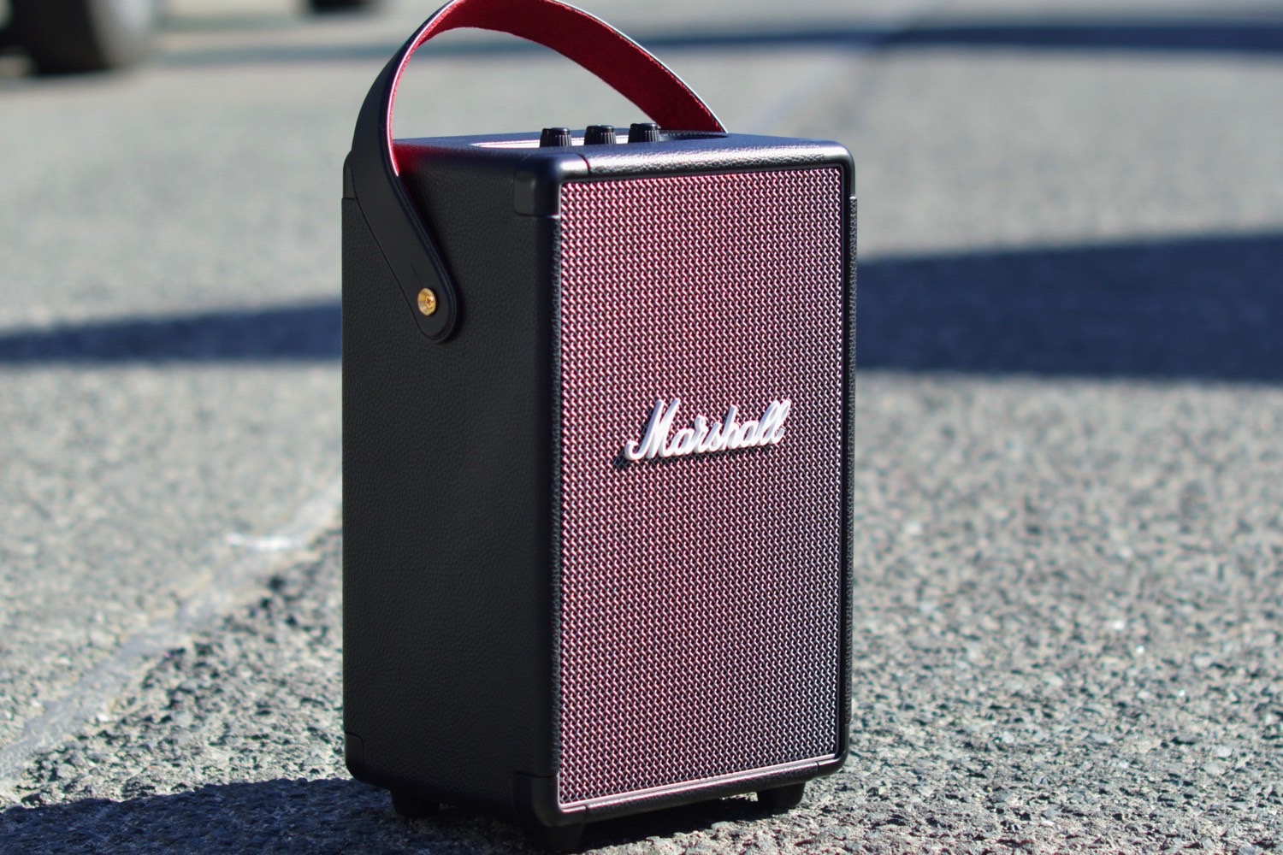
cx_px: 642
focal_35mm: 75
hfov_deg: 27.0
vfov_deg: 18.2
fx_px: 2673
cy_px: 428
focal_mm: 50
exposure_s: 1/1000
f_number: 2.8
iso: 100
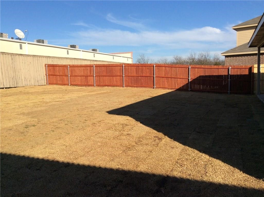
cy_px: 98
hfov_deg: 55.4
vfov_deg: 42.8
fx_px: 251
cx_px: 132
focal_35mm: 33
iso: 32
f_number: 2.4
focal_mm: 3.3
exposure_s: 1/1590
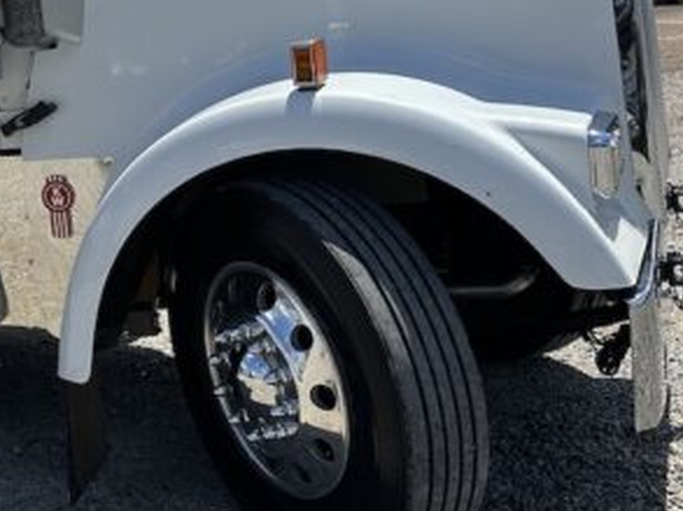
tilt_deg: +0.9
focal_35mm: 63
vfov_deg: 22.7
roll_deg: +7.3
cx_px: -145
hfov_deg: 27.0
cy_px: 51
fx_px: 1242
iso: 80
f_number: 1.78
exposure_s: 1/5848
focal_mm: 6.86
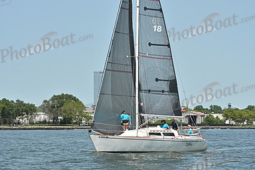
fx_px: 1048
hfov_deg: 13.9
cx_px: 128
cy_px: 71
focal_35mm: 148
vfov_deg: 9.3
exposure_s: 1/1000
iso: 320
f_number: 10
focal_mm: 98
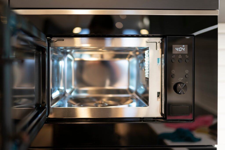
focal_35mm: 35
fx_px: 219
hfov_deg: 54.4
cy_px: 75
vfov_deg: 37.8
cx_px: 112
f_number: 1.4
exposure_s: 1/80
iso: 500
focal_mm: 35
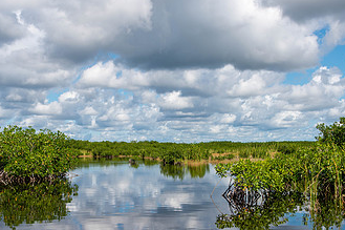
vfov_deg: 22.6
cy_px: 139
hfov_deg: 33.4
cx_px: 159
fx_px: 575
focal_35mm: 60
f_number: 11
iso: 100
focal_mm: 34
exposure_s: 1/200
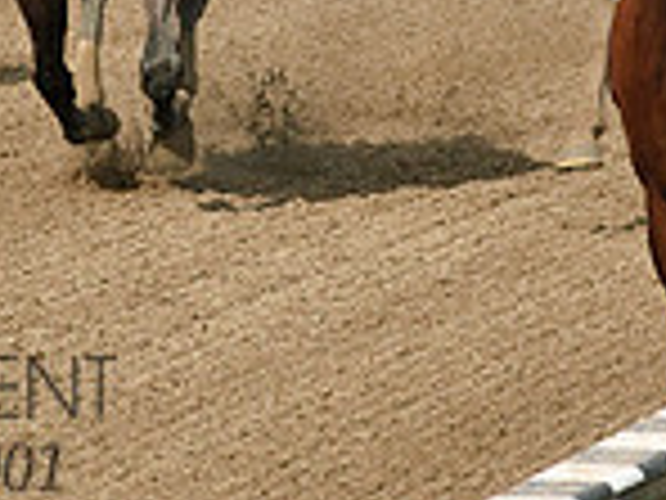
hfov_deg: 2.4
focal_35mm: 821
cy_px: -295
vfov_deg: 1.8
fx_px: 15794
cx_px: 346
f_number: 8
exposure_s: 1/1250
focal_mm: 145
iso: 640
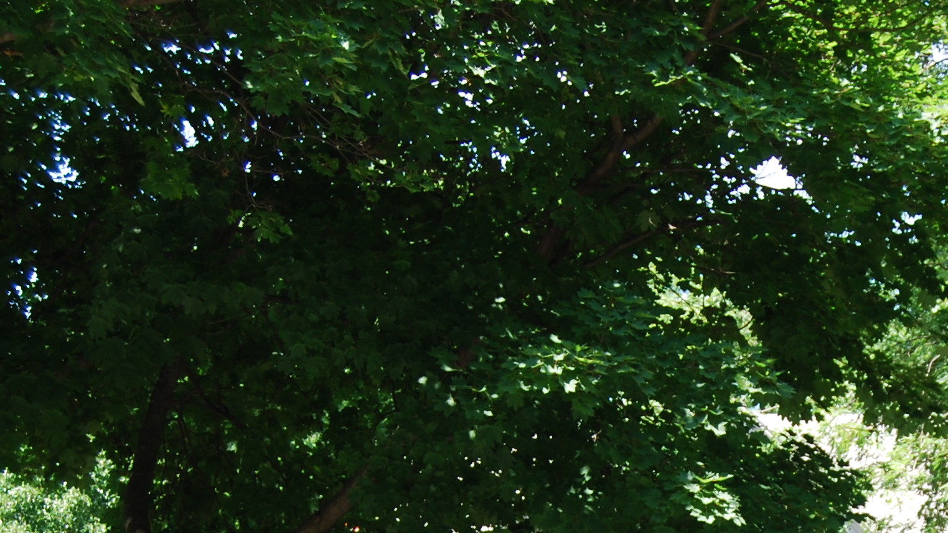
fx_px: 3017
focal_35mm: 120
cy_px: 760
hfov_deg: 17.6
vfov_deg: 9.8
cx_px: 824
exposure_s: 1/125
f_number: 5.6
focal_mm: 30
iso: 160
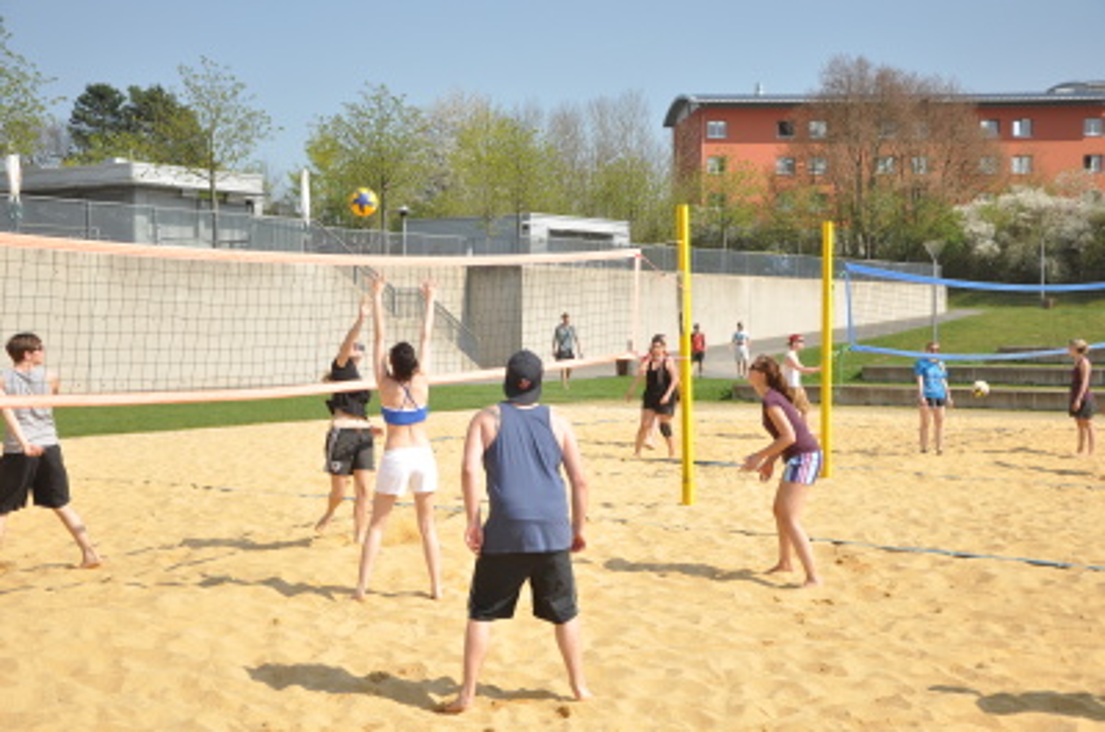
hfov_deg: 37.9
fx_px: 1608
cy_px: 366
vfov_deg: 25.6
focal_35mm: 52
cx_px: 552
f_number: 5.6
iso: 200
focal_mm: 35
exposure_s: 1/800
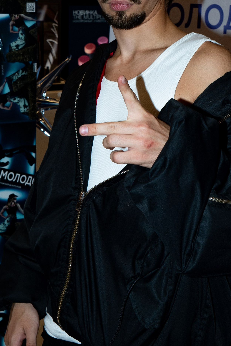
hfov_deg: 17.7
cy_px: 54
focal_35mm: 77
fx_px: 741
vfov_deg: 25.7
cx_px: 124
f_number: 5.6
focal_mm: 25
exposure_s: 1/160
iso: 250
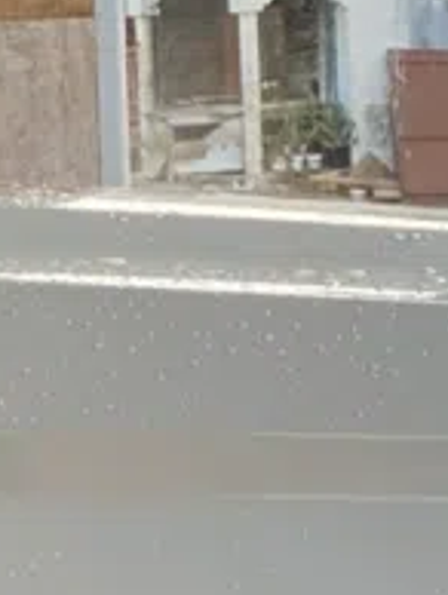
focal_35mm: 365
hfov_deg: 4.1
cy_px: 879
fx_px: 6285
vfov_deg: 5.4
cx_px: 264
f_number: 2
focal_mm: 6
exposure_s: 1/122
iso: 32
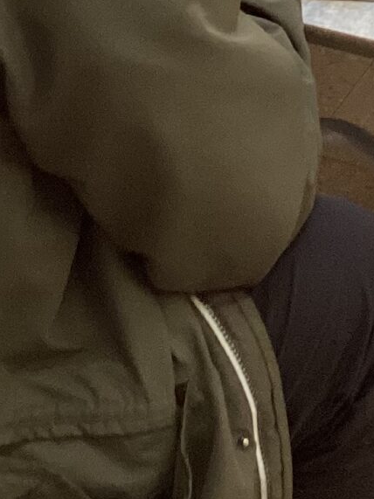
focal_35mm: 139
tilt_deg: -26.9
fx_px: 2003
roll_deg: +8.2
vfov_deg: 12.9
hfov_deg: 10.5
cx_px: 433
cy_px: -394
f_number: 2.4
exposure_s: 1/50
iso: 125
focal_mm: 3.3
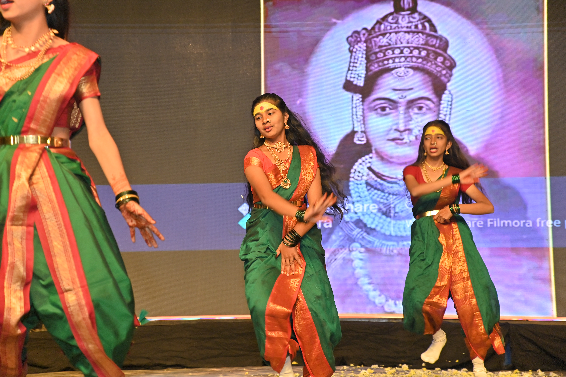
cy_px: 188
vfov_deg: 40.5
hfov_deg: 58.0
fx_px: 511
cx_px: 283
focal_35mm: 32
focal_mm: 32.5
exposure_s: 1/200
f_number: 5.6
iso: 640
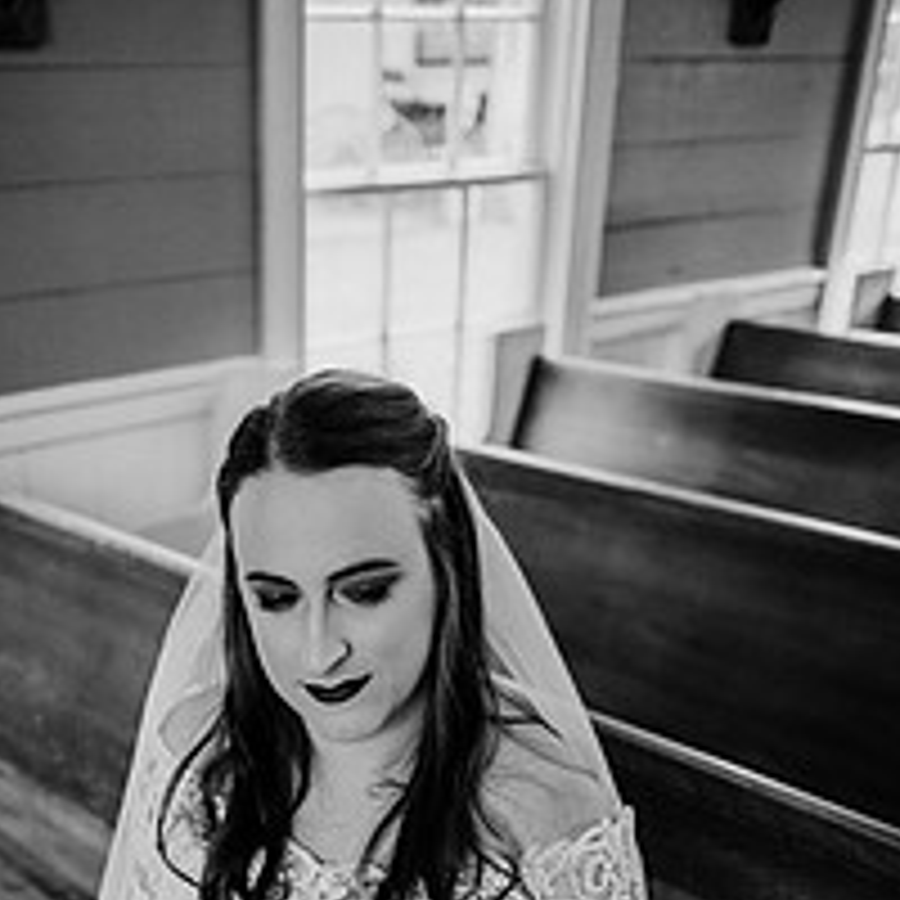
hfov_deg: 36.2
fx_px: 1353
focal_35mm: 46
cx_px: 261
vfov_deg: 33.1
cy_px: 936
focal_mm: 24
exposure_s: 1/400
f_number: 2
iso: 800
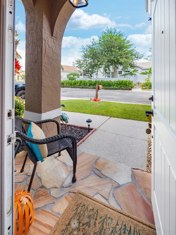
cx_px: 88
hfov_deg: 85.7
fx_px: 95
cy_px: 118
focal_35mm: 14
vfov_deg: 102.1
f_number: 4
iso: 250
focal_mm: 7
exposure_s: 1/60
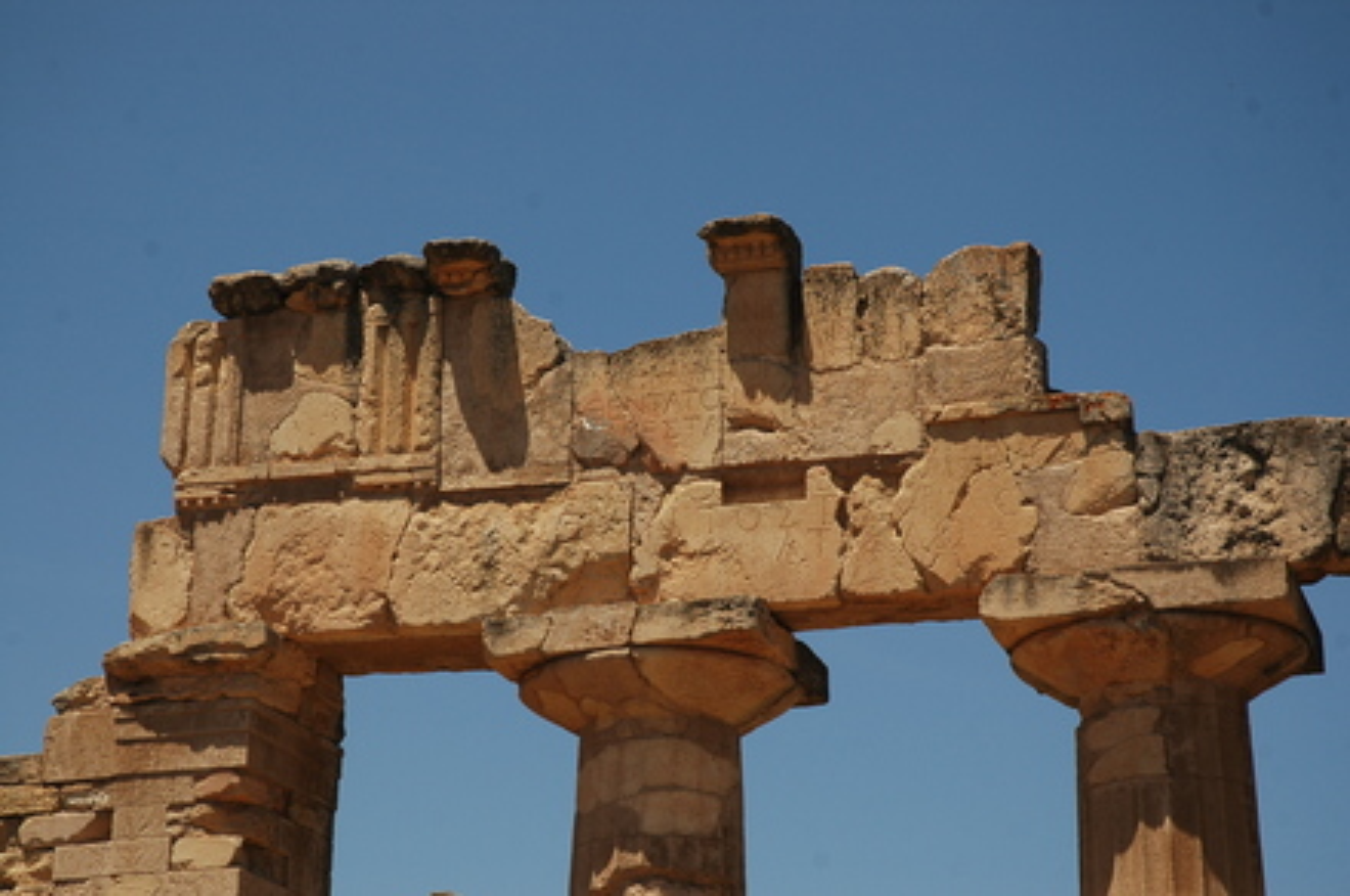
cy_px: 448
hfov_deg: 26.0
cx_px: 675
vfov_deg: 17.4
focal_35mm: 78
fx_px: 2921
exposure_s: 1/800
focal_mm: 52
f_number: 7.1
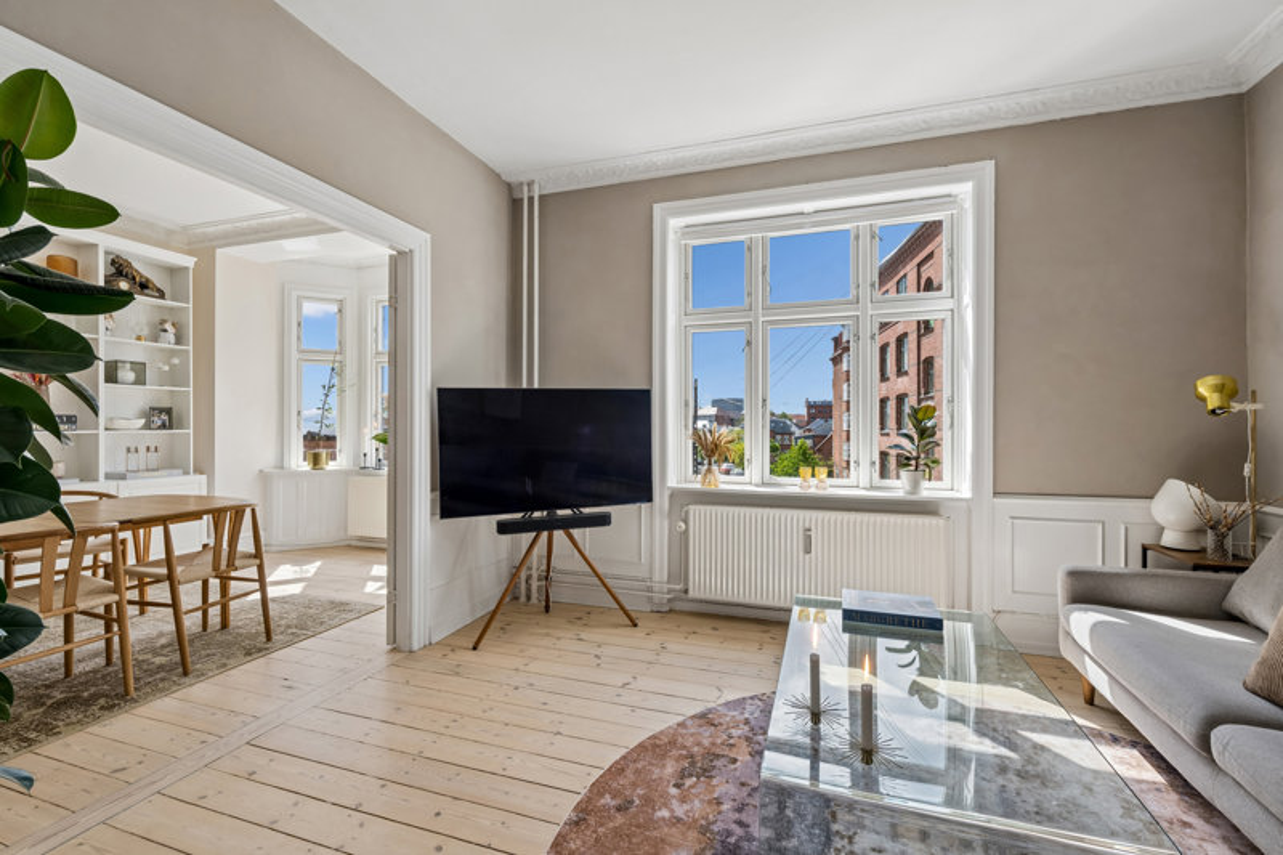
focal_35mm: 15
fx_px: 534
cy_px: 428
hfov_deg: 100.4
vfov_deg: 77.3
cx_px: 642
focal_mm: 15
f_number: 9
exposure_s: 1/80
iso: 160
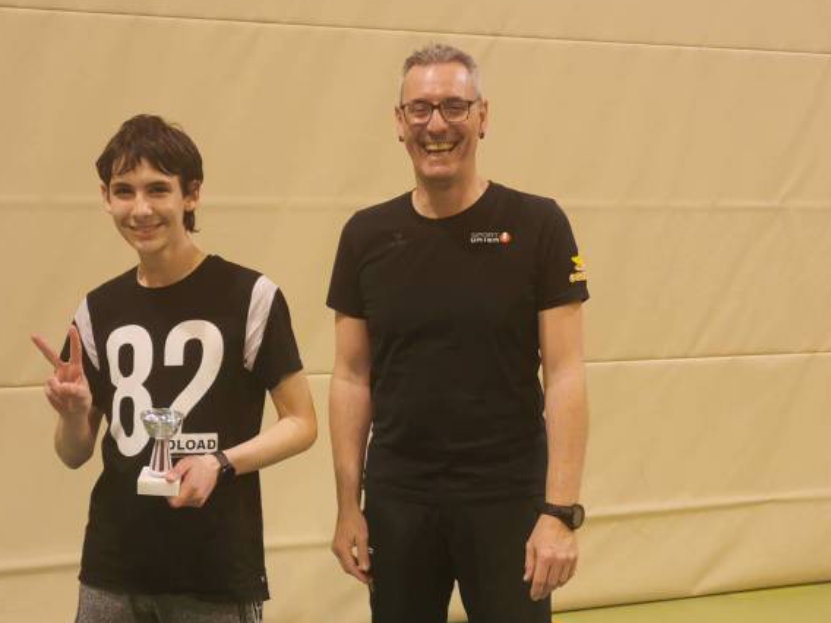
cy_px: 382
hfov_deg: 33.6
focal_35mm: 57
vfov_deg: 25.6
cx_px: 322
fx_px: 1368
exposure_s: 1/50
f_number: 1.8
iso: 100
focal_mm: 5.58
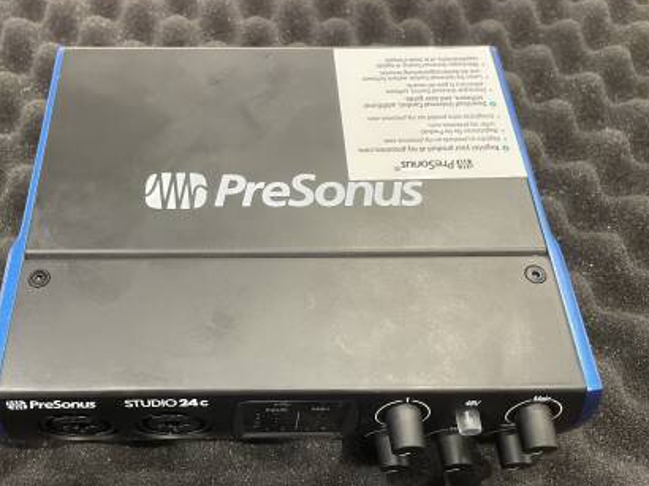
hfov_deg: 55.0
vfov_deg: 42.7
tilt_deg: -58.1
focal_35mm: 33
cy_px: 288
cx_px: 260
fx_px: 618
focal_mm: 4.2
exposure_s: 1/60
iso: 400
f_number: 1.6
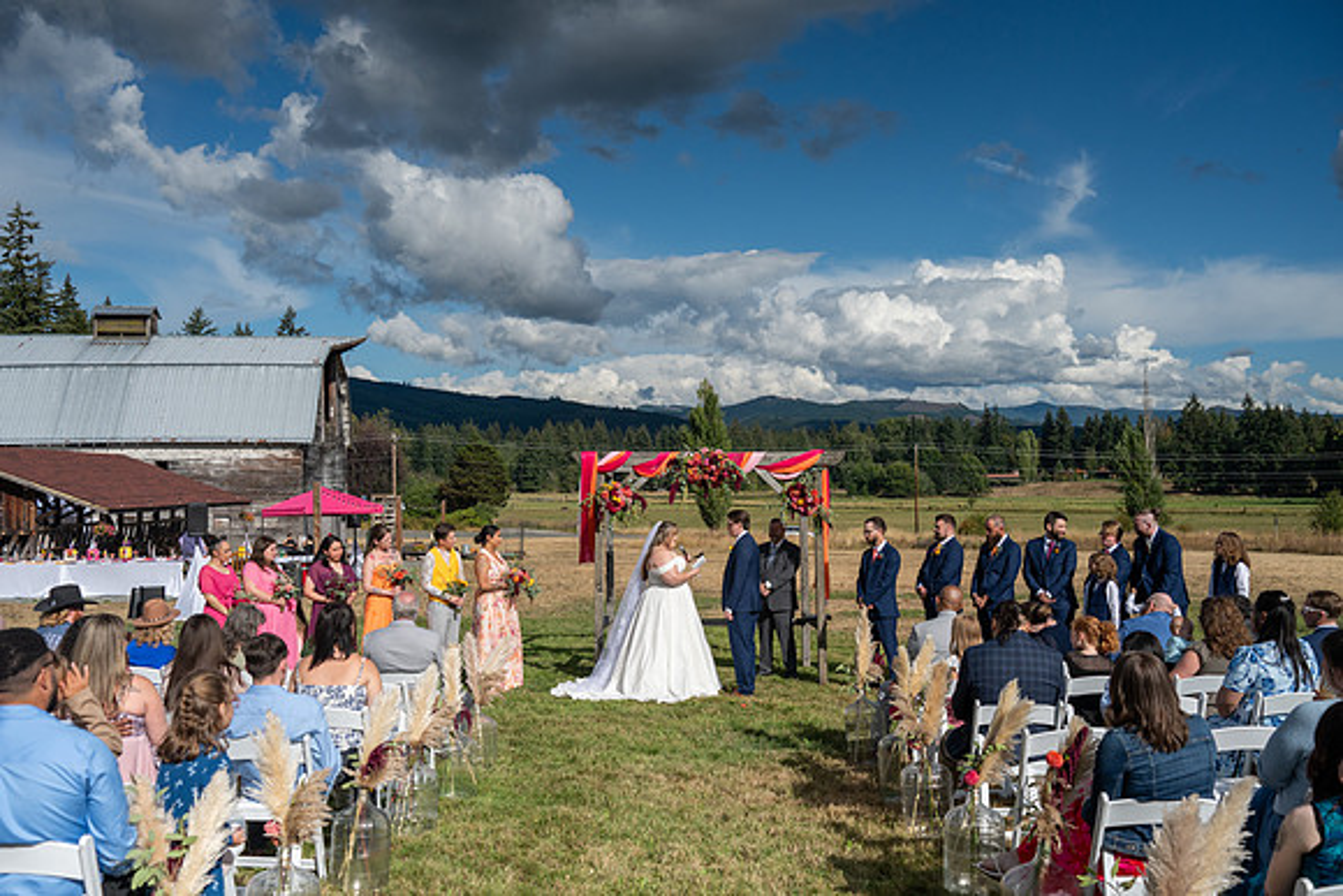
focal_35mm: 35
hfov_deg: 54.4
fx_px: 1306
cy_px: 448
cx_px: 672
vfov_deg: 37.9
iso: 400
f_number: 4.5
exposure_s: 1/8000
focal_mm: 35
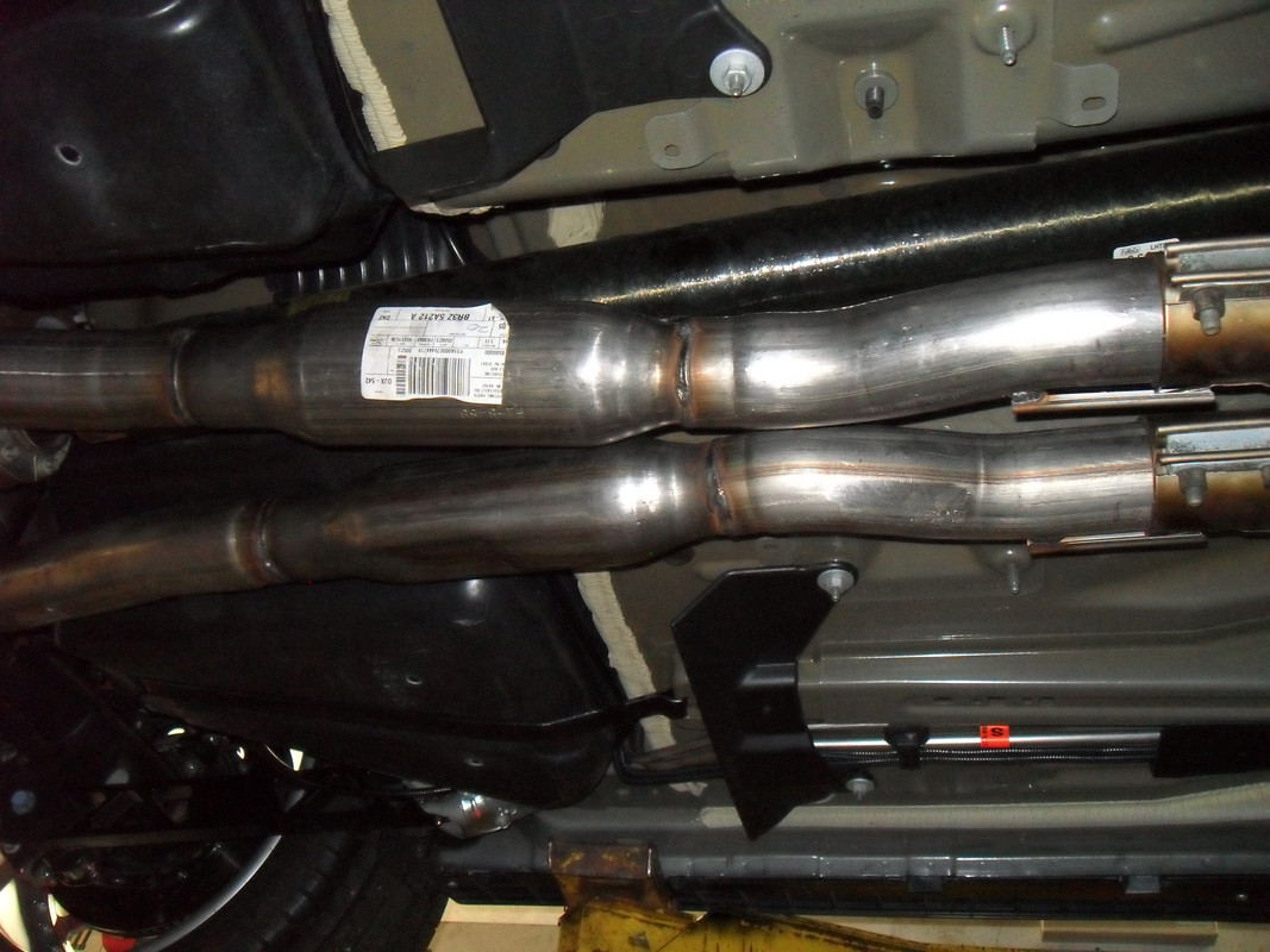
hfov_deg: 52.6
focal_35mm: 35
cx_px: 635
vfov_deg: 40.7
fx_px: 1284
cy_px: 476
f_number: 2.8
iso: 400
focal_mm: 6.2
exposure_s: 1/45
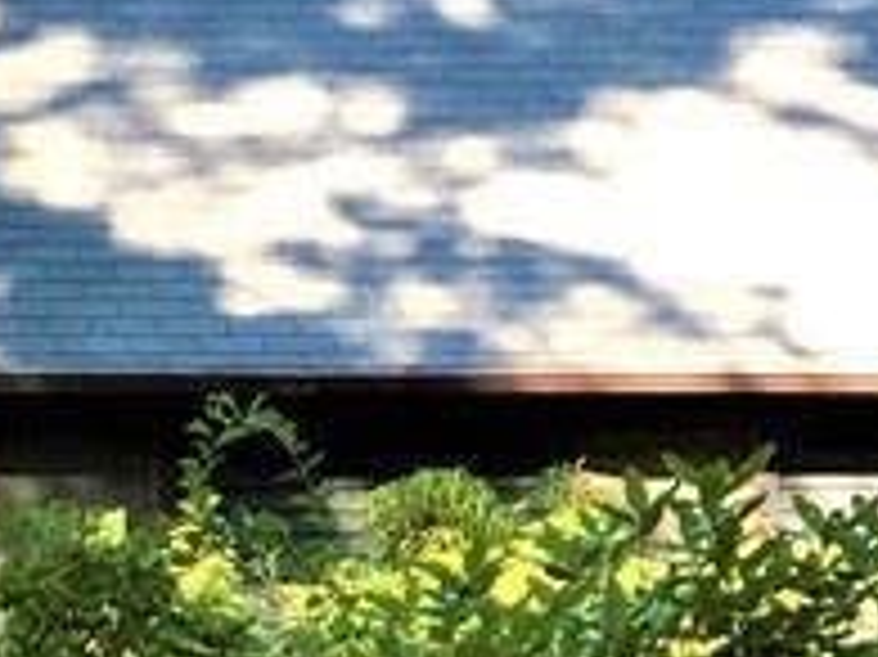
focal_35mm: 300
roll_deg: +0.1
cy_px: 850
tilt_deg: +0.1
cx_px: -1072
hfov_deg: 6.4
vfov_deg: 4.9
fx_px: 7605
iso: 32
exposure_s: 1/60
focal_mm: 6.6
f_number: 2.8
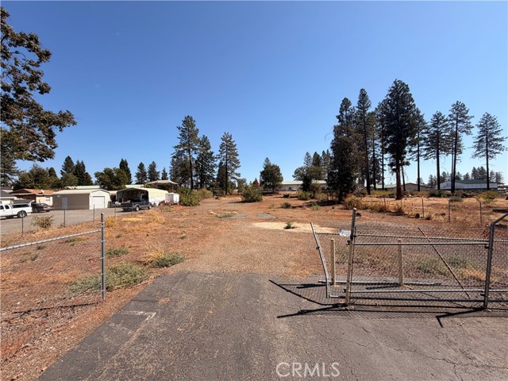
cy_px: 190
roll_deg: +2.3
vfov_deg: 85.7
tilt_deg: +0.6
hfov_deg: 102.1
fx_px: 205
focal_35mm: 14
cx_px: 254
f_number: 2.2
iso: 20
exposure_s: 1/830
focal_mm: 2.22
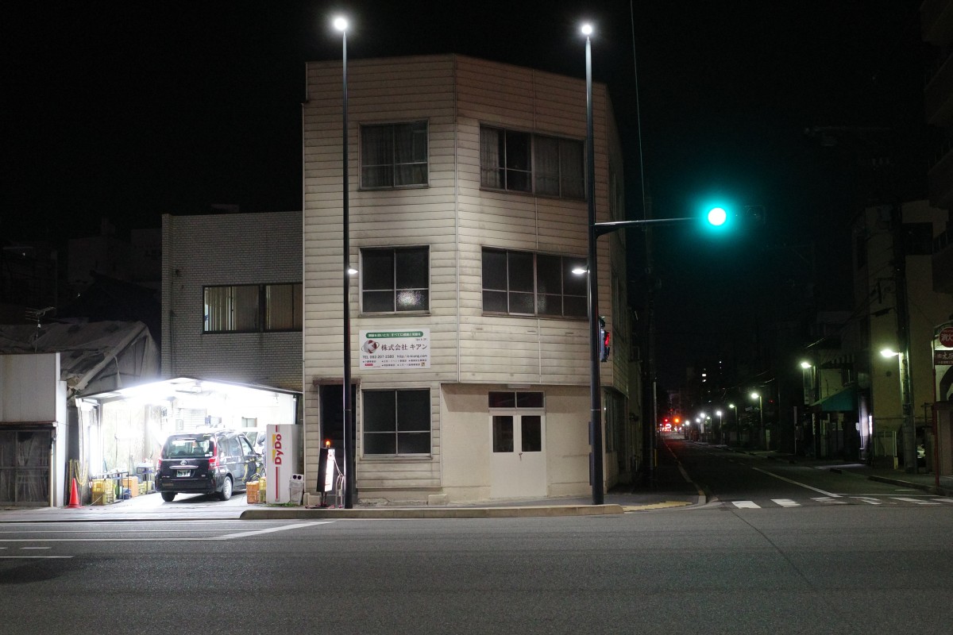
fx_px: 1324
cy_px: 318
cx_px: 476
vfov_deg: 27.0
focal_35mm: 50
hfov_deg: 39.6
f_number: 2.8
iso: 2000
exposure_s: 1/30
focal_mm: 18.3
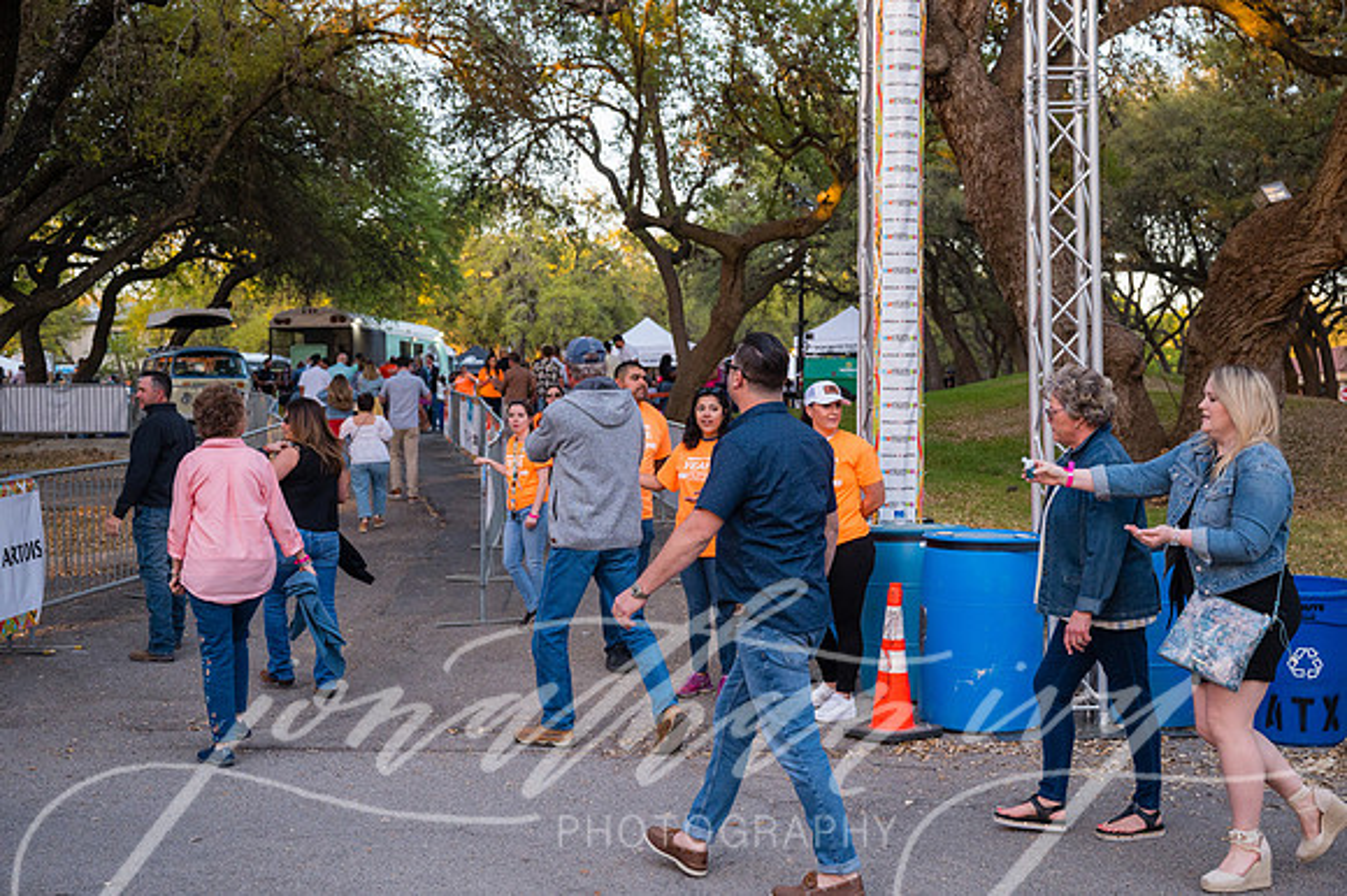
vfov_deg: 29.2
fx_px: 1720
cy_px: 448
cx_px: 674
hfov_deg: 42.8
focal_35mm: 46
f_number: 4
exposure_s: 1/1000
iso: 1600
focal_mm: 46
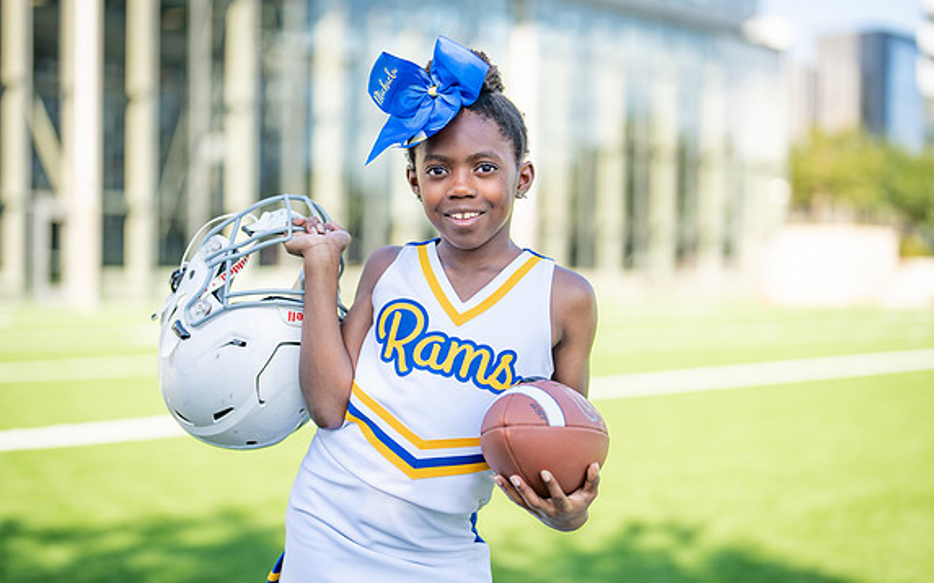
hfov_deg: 34.5
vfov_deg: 22.0
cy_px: 303
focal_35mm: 59
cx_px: 463
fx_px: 1502
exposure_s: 1/2000
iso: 100
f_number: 1.2
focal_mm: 50
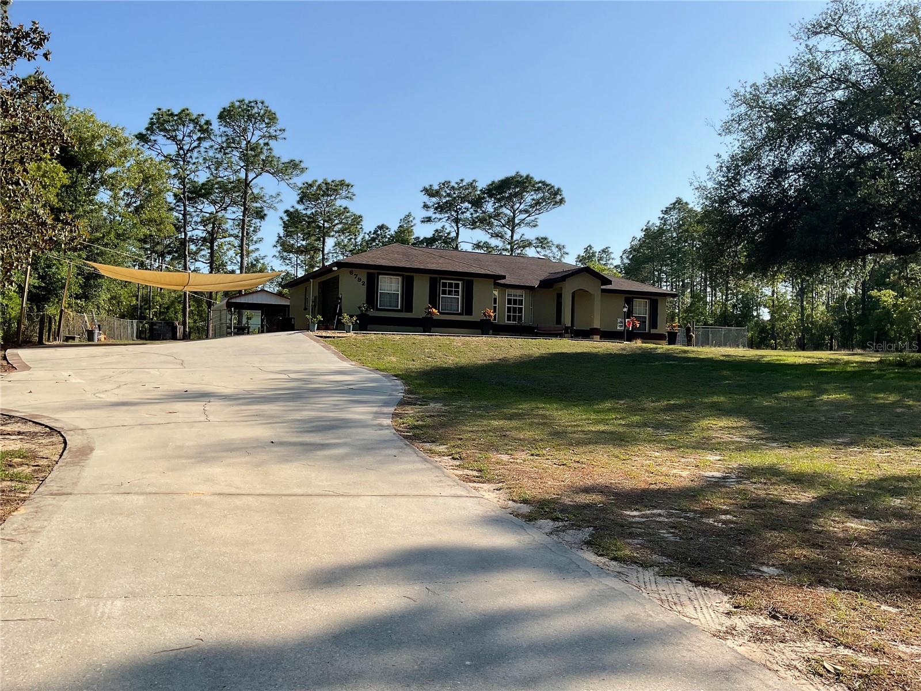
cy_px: 346
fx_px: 772
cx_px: 460
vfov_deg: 48.2
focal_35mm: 29
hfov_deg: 61.7
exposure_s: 1/1912
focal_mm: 3
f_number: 1.8
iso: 16
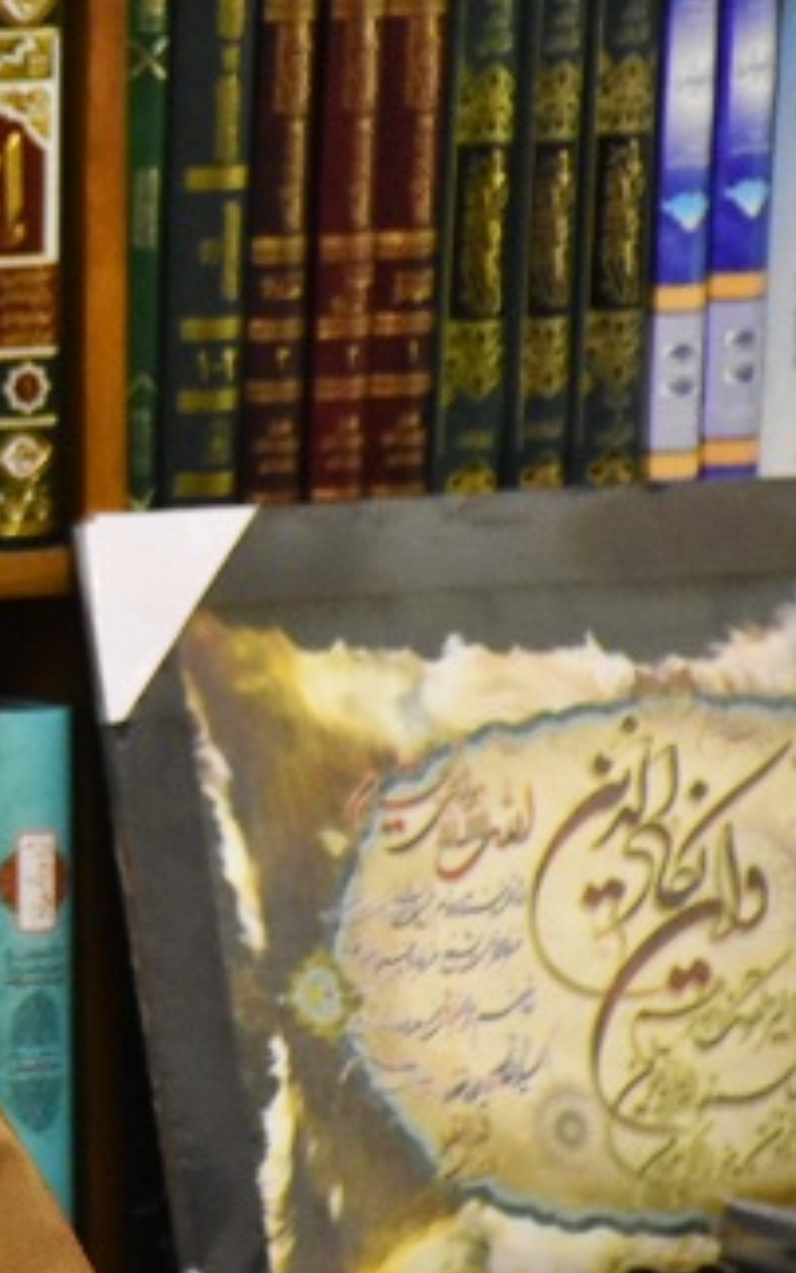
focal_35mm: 355
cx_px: -678
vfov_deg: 5.9
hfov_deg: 3.7
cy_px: 300
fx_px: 12316
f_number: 5.6
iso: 5600
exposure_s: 1/100
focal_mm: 100
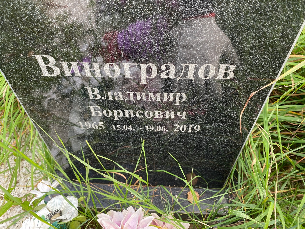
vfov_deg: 53.1
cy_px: 114
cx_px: 152
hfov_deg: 67.3
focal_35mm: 26
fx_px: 229
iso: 32
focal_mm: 4.25
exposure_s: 1/122
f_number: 1.8
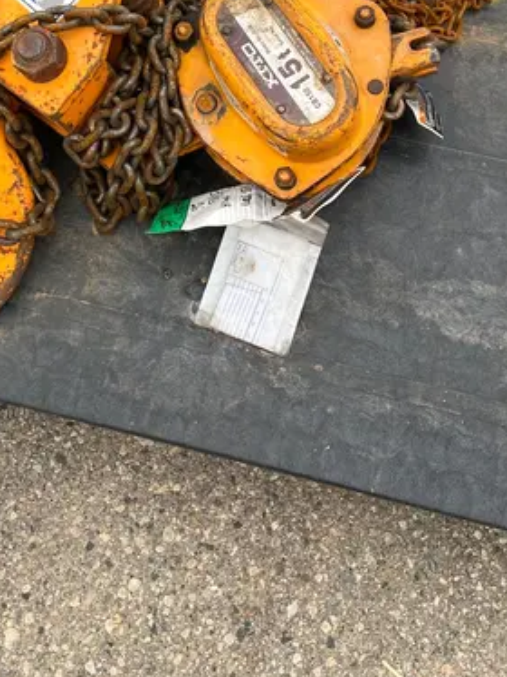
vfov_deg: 34.7
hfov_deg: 28.4
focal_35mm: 51
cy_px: 30
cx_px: 170
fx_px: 997
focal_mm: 5.1
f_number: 1.6
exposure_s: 1/381
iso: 50
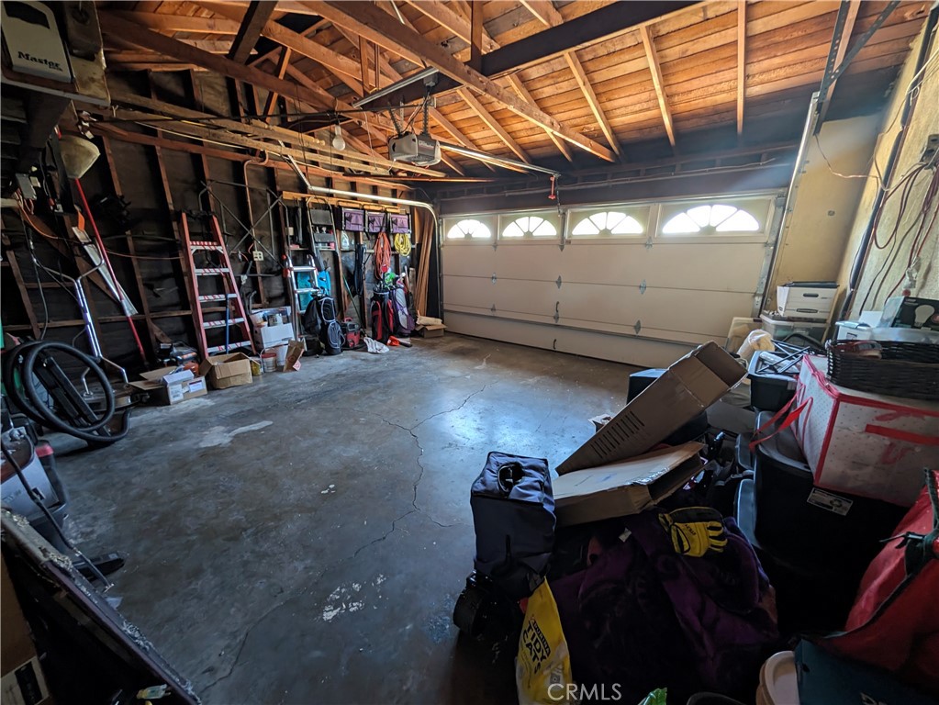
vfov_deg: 94.5
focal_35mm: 12
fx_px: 326
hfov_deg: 110.5
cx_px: 470
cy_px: 352
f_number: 1.7
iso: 119
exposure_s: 1/25.6
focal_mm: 2.02
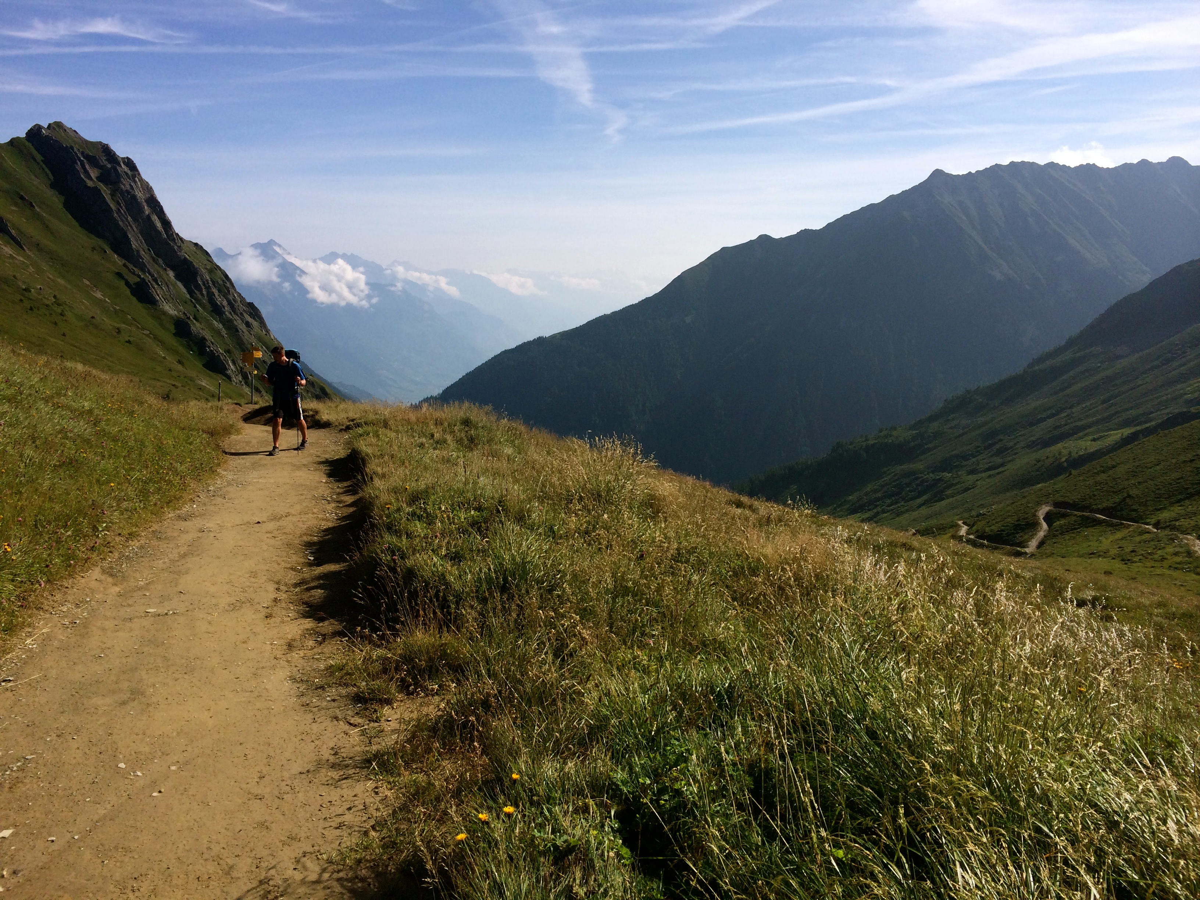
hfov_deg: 60.0
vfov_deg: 46.8
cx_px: 600
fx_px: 1040
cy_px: 450
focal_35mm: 30
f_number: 2.2
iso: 32
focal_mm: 4.12
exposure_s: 1/2933
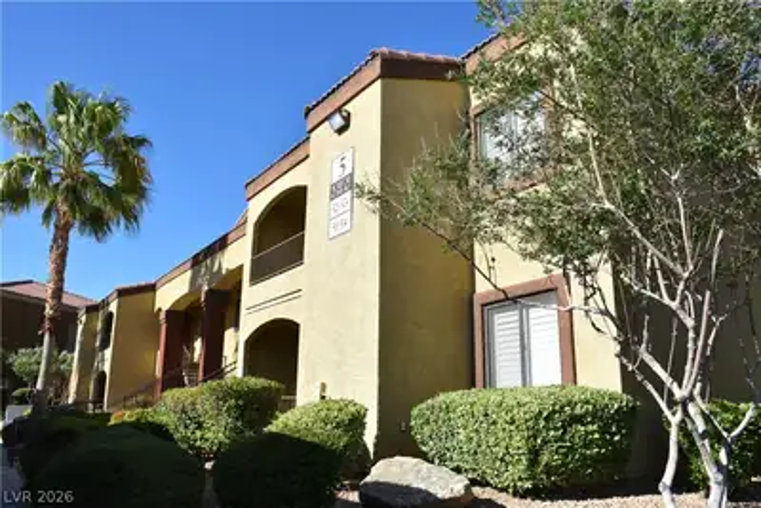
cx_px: 380
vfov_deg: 48.0
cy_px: 254
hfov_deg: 67.4
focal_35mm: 27
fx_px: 571
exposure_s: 1/400
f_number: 10
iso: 200
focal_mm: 18
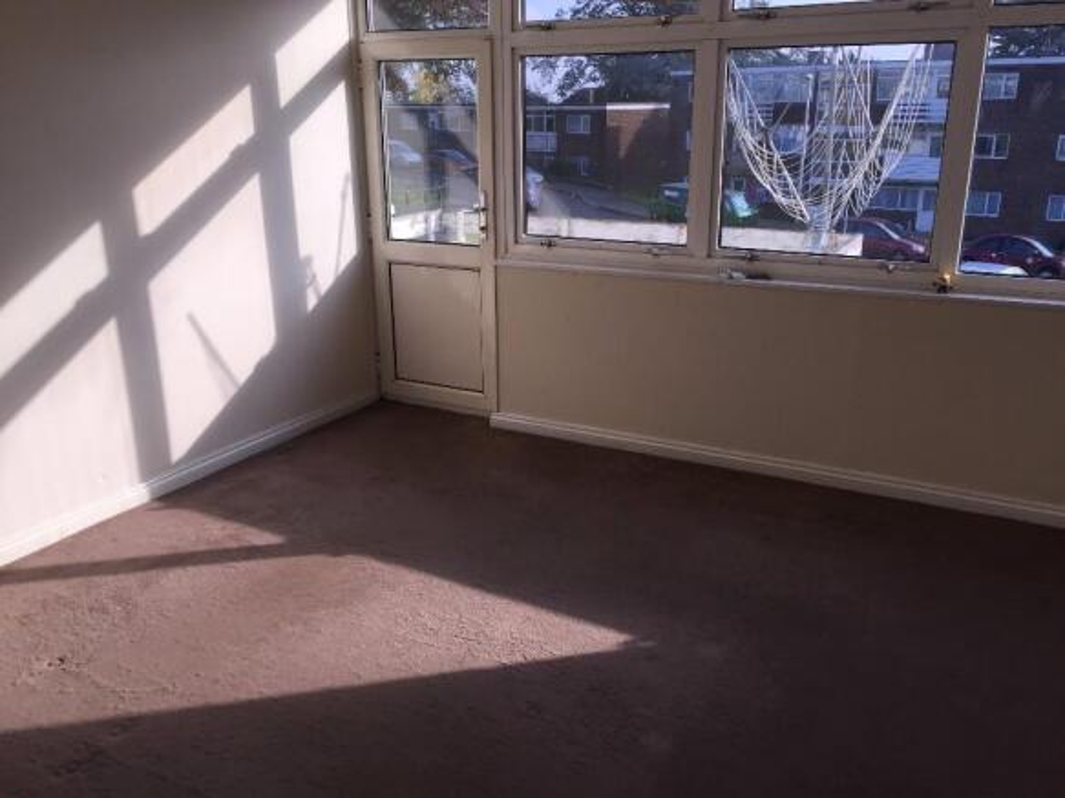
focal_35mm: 29
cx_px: 532
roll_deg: +0.3
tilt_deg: -16.9
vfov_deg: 48.2
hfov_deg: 61.7
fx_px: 892
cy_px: 399
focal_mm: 4.15
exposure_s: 1/920
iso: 32
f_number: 2.2
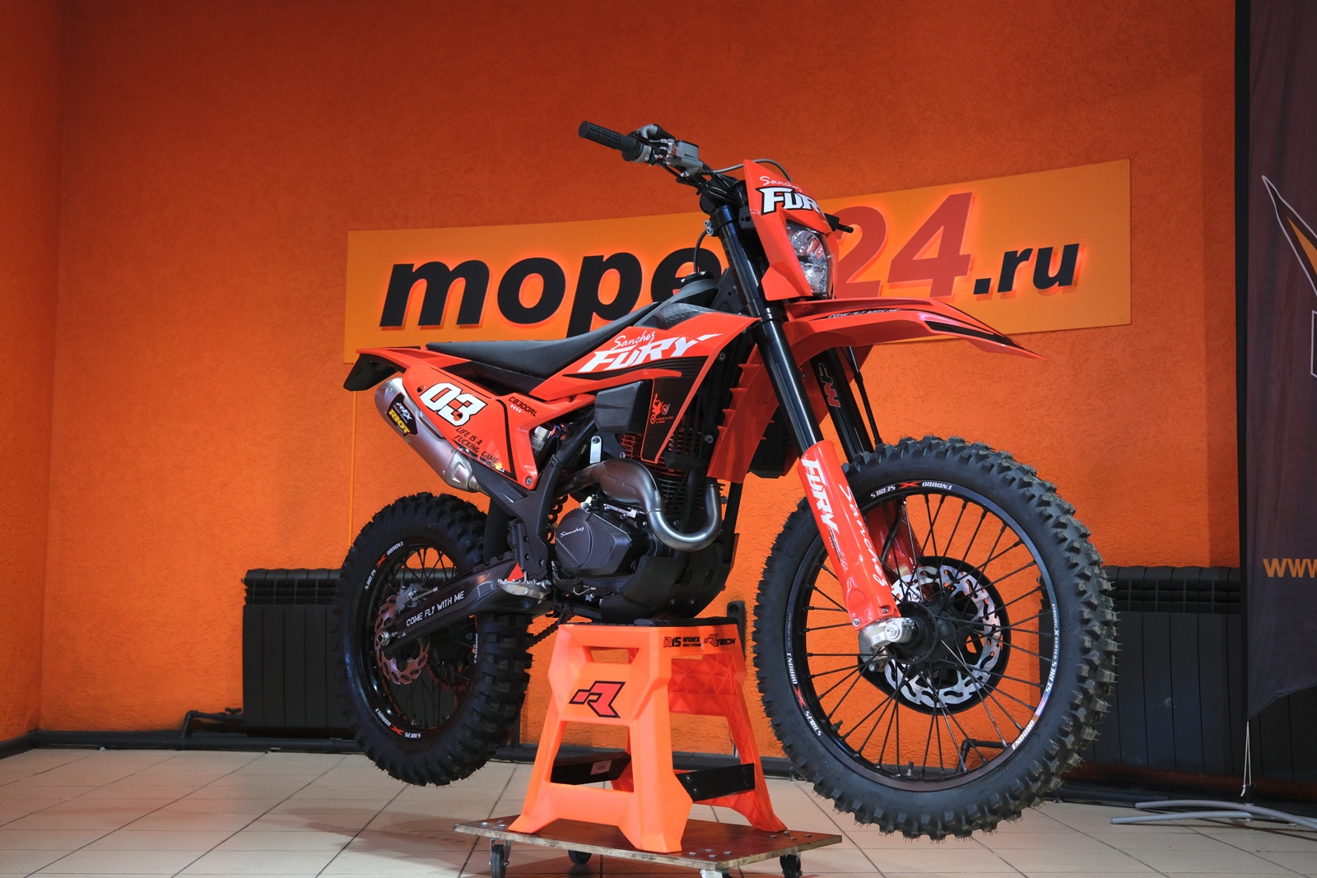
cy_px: 439
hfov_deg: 47.4
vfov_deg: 32.6
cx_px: 658
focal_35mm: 41
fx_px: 1500
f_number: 4
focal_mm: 27.5
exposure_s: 1/100
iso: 1250
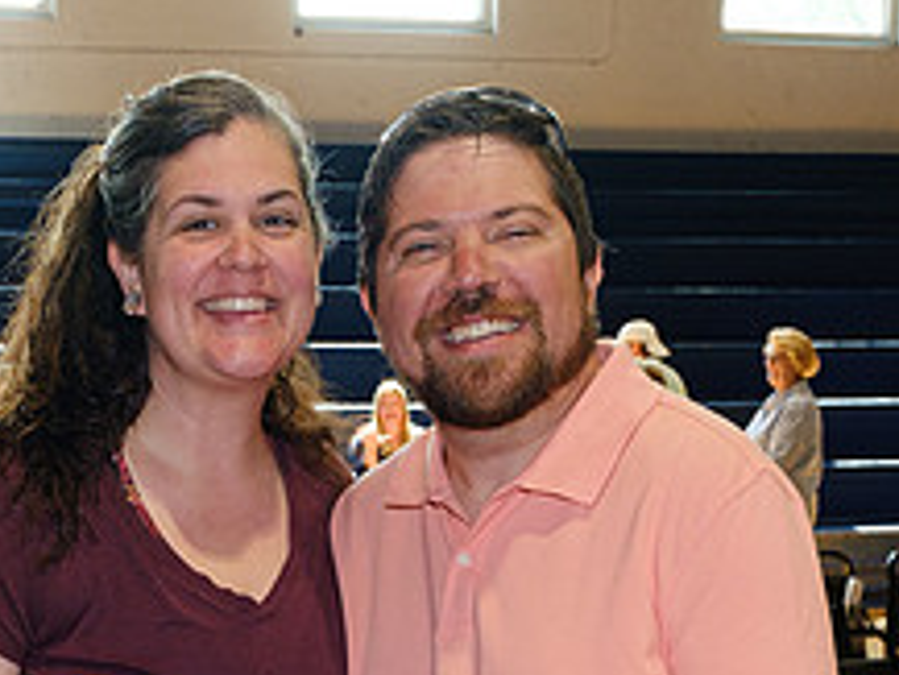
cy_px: 947
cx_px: 254
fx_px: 2183
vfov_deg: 16.4
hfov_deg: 23.1
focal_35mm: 84
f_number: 5
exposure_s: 1/125
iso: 800
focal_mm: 18.2
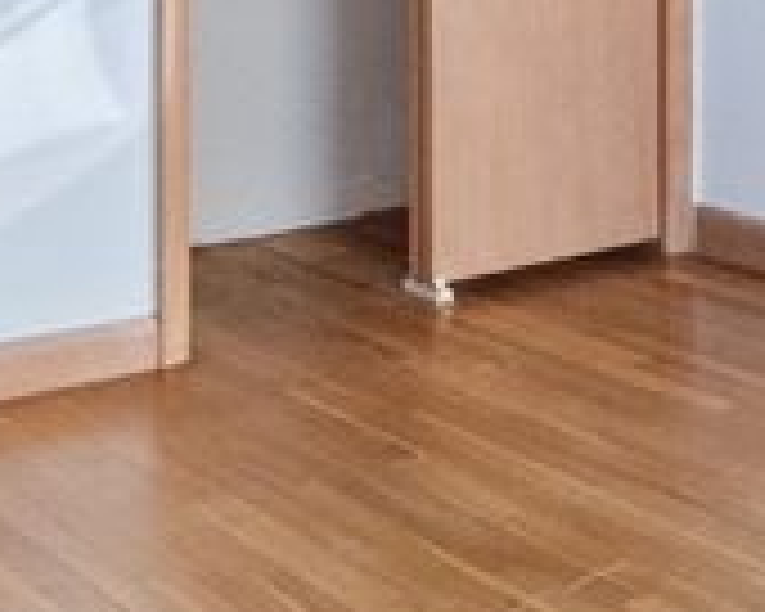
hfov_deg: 22.1
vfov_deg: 16.5
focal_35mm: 85
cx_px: 634
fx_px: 1924
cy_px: -304
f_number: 6.3
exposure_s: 1/80
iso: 400
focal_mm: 10
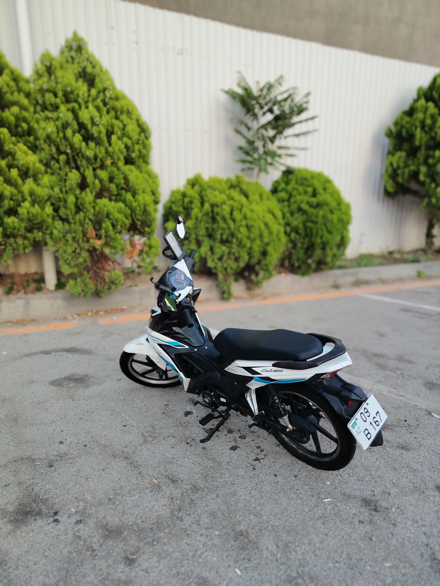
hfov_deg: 74.7
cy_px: 293
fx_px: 288
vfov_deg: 91.0
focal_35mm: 17
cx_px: 220
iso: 143
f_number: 4
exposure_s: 1/100
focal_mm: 1.42
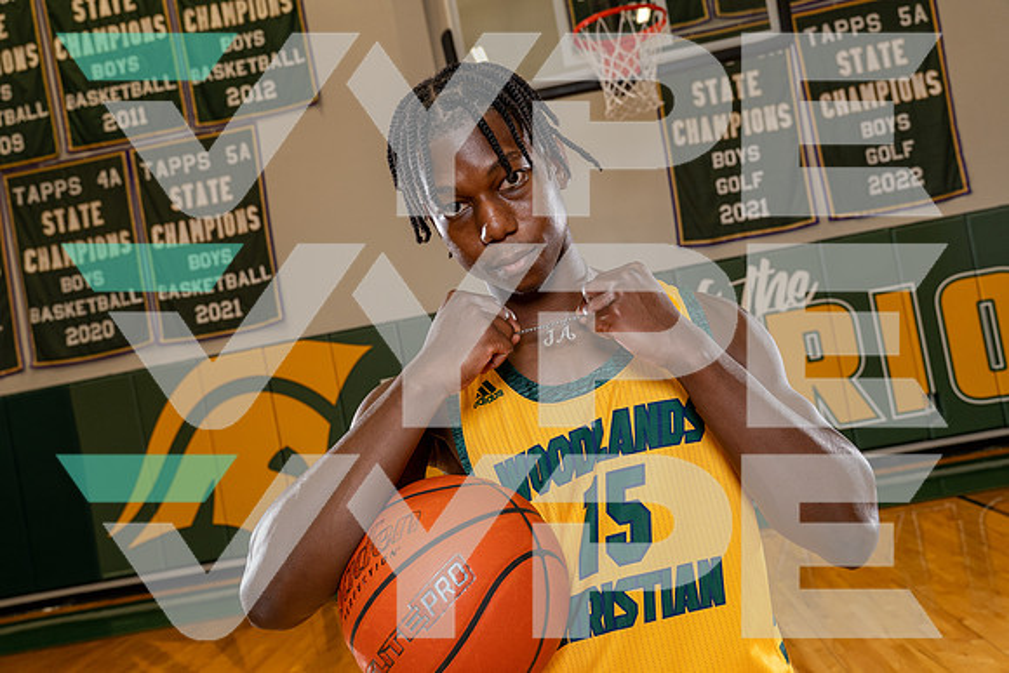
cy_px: 336
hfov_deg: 57.2
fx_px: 925
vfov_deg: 40.0
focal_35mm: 33
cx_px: 504
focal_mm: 33
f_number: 5.6
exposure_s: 1/250
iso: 800
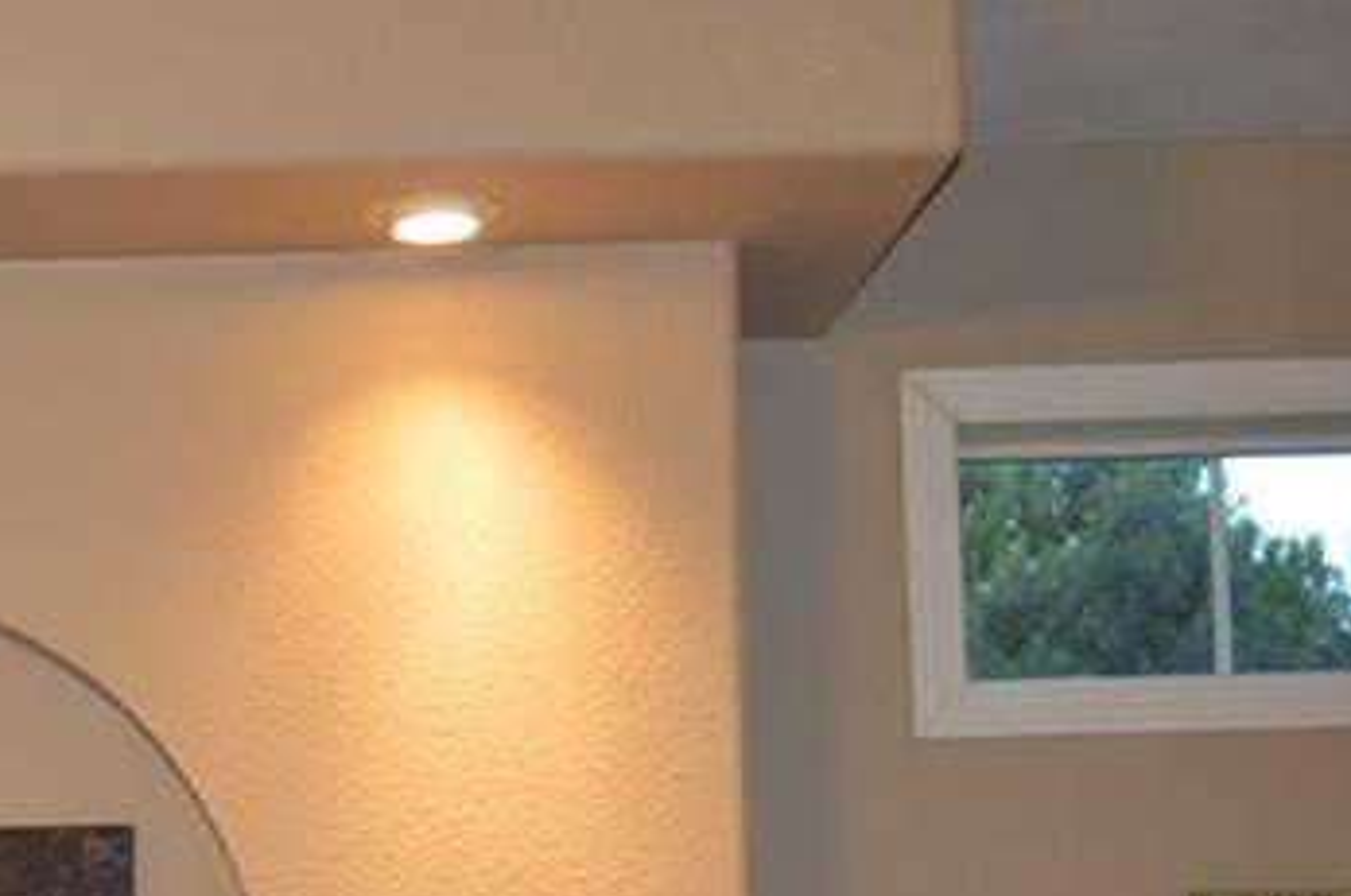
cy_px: 1001
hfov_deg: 17.7
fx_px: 4140
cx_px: -221
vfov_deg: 12.2
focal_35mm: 110
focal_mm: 25
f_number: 4
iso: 640
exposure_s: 1/60
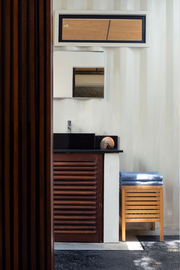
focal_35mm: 41
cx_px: 90
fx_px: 308
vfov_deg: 47.4
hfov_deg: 32.6
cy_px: 135
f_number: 8
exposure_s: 1/3
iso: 100
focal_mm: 41
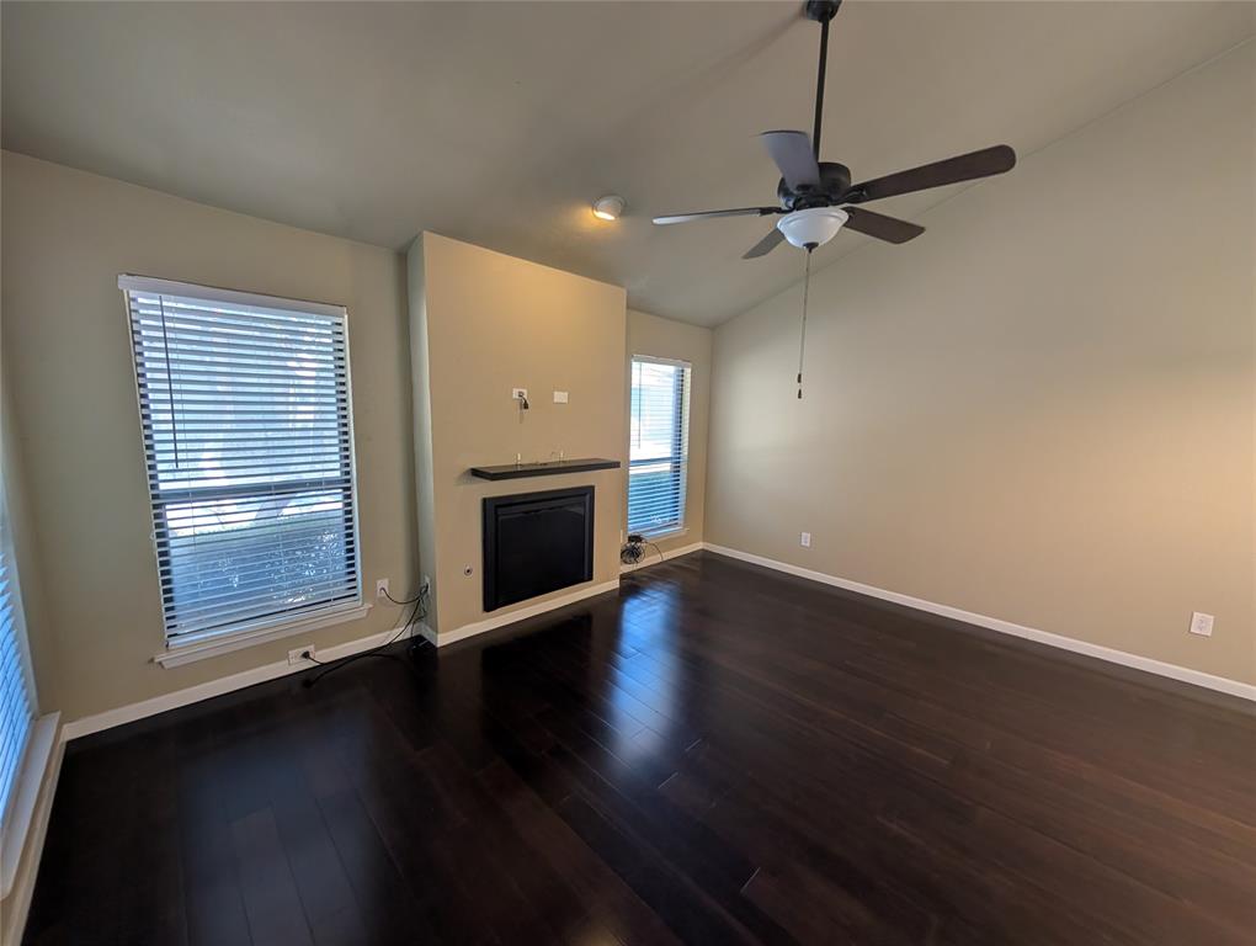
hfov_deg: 110.5
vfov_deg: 94.6
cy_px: 473
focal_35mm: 12
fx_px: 436
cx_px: 628
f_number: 1.7
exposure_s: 1/135
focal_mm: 2.02
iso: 56
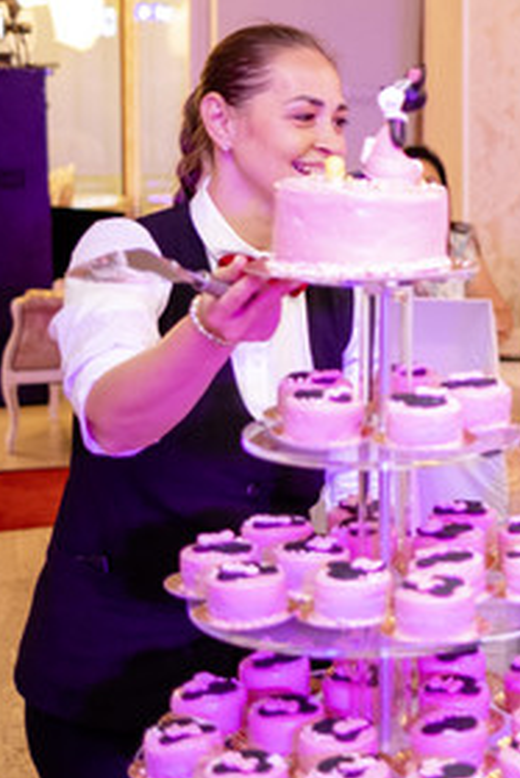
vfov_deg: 25.1
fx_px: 1731
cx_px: 804
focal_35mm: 80
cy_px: 210
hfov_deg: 15.6
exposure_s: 1/160
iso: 800
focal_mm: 23
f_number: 1.4
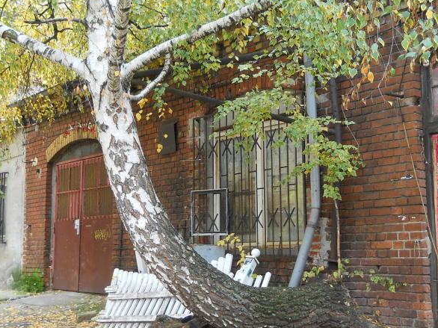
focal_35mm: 56
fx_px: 708
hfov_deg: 34.3
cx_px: 258
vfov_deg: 26.1
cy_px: 182
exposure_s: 1/30
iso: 125
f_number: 3.1
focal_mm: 6.72
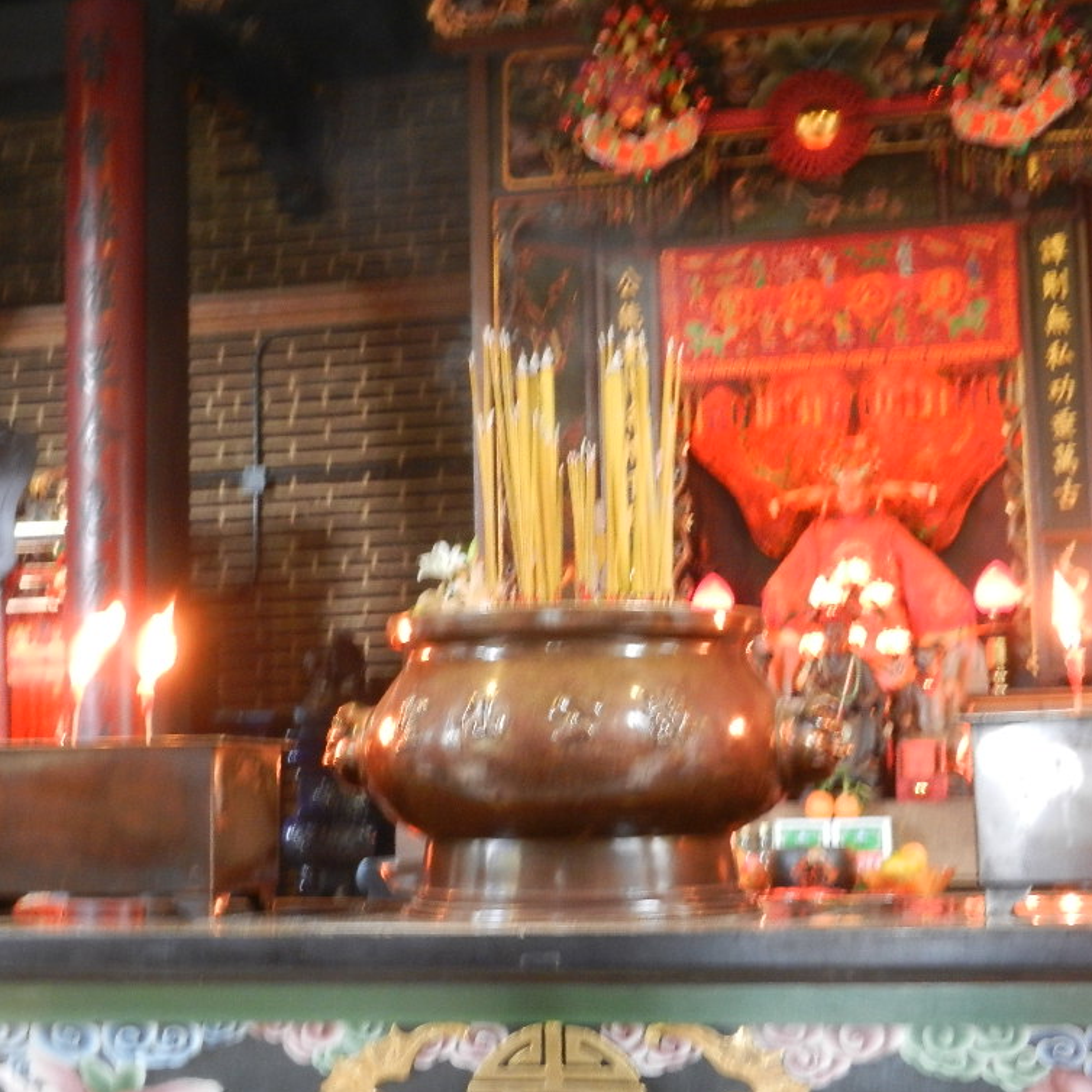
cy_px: 555
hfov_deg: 31.6
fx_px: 1927
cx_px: 568
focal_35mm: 54
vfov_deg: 31.6
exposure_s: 1/3
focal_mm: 8.2
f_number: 4.2
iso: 400
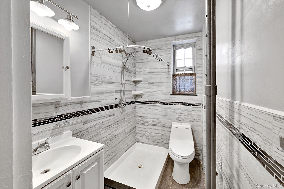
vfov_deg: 81.2
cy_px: 94
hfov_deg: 104.3
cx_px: 142
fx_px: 110
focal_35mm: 14
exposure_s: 1/5
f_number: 9
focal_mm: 14
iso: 320
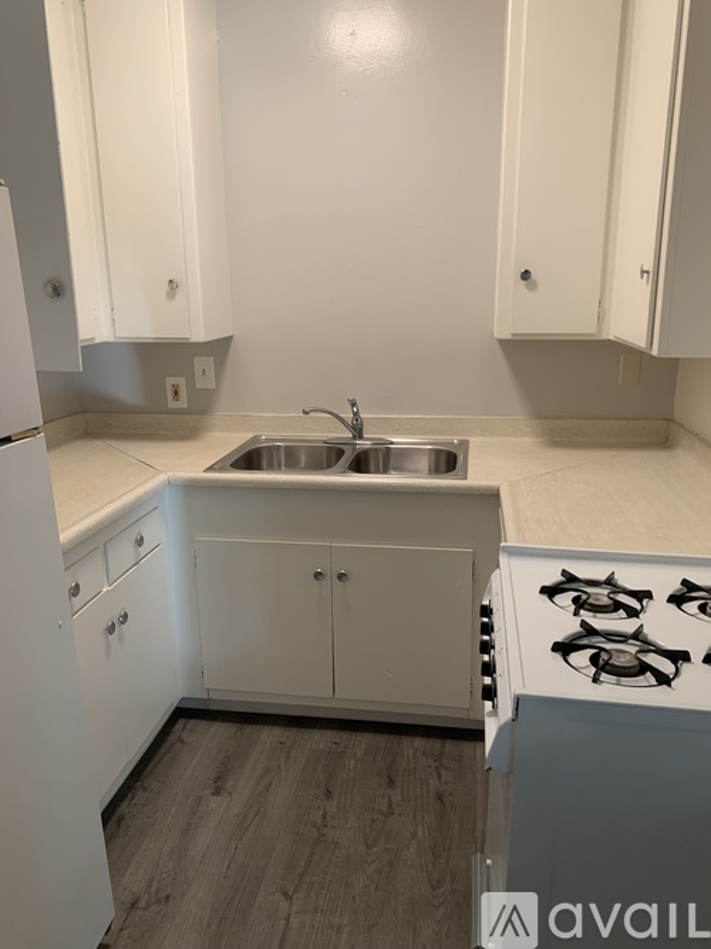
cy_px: 474
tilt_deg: -15.2
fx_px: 712
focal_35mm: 26
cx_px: 356
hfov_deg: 53.0
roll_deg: +1.6
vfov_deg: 67.3
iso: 125
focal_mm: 4.25
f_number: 1.8
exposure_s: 1/60
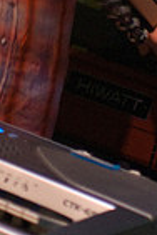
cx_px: 49
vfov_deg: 6.1
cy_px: -83
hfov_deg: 4.1
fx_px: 2185
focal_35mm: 334
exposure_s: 1/30
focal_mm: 70
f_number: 2.8
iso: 800
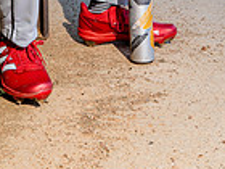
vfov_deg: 12.2
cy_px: -167
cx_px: 40
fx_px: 702
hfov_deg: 18.0
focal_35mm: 108
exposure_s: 1/250
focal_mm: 35
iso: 200
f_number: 5
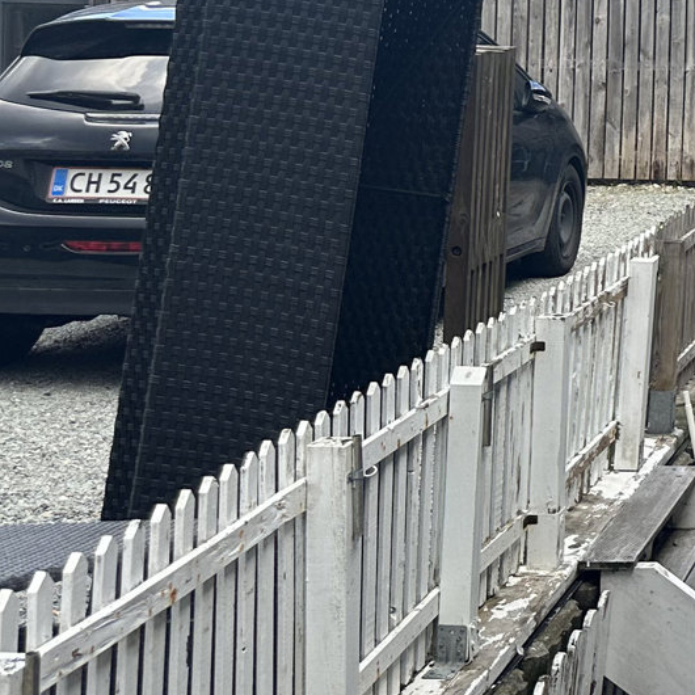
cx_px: 1195
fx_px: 1817
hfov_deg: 17.9
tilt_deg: -0.2
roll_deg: -1.5
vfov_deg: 21.2
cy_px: 63
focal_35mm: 80
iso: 80
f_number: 1.78
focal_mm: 6.86
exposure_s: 1/829
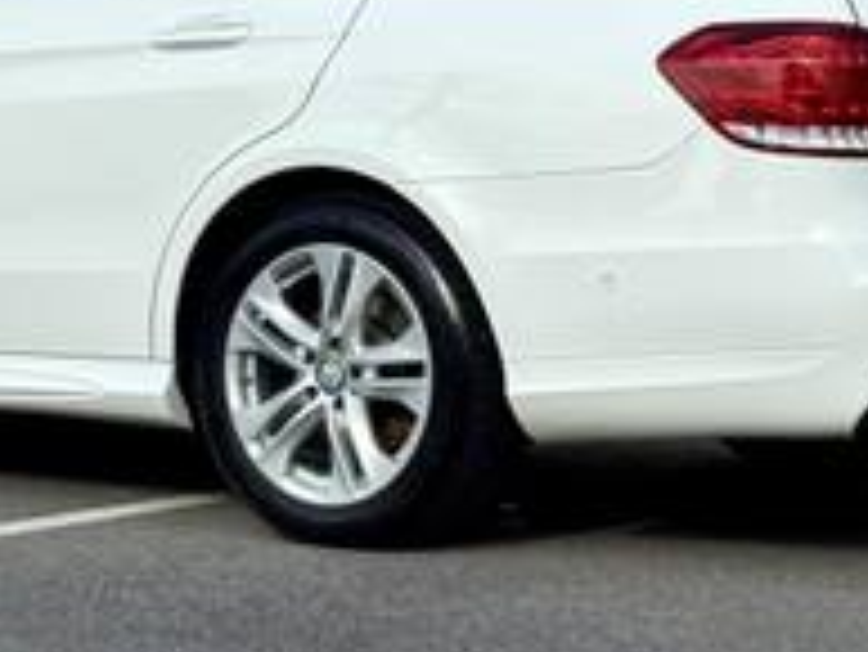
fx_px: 3989
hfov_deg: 12.4
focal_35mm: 159
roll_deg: +0.3
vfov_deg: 9.3
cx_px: 247
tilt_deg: -2.7
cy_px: 252
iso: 80
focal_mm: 6.76
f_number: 1.78
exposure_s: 1/6024
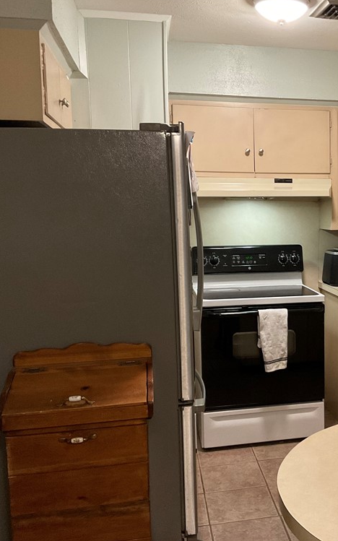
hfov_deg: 29.2
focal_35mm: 42
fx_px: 619
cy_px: 274
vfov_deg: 47.2
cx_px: 311
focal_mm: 3
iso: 250
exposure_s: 1/60
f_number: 1.8
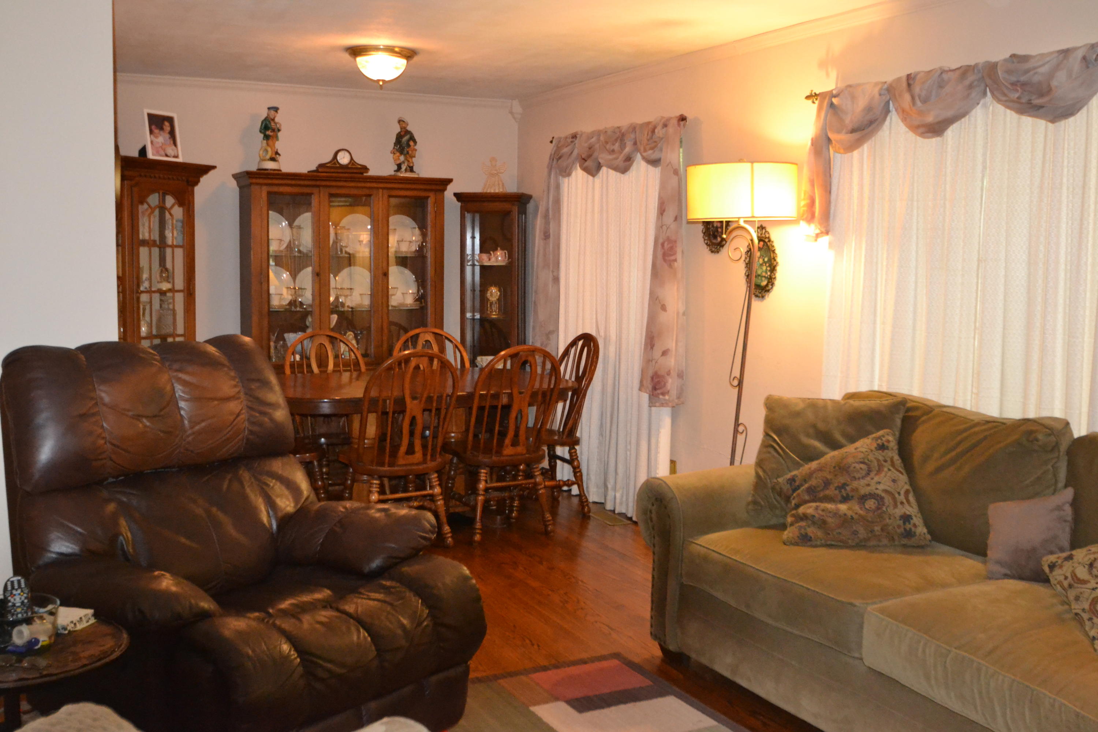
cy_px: 366
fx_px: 1098
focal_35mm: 36
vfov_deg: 36.9
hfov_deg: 53.1
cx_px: 549
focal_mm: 24
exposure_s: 1/60
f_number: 4.5
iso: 3200
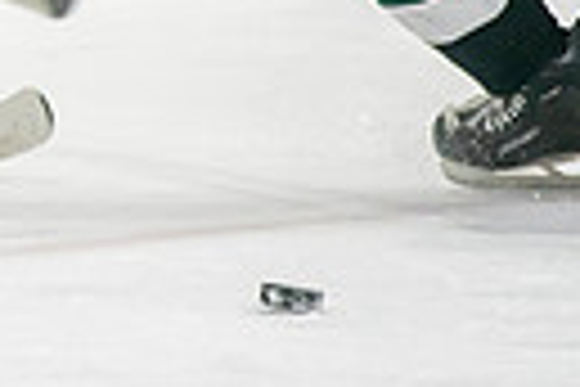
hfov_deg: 1.8
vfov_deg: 1.2
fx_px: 18510
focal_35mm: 1149
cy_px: -418
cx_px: -699
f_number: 3.2
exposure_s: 1/640
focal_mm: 170
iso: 640
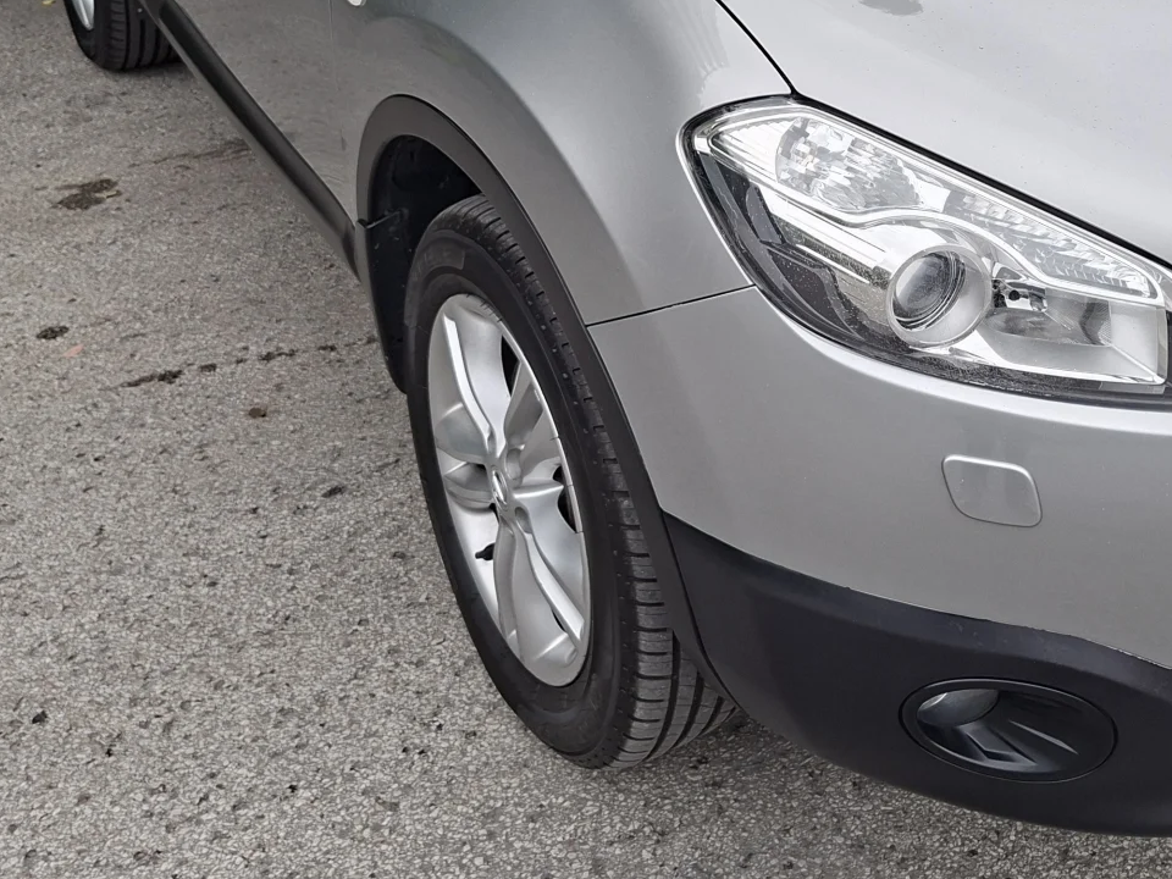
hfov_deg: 40.3
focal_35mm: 46
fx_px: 1557
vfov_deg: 29.8
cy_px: 48
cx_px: 852
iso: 40
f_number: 1.8
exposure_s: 1/133
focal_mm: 5.54
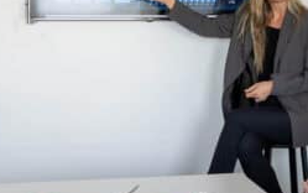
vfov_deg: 11.9
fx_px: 924
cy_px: 92
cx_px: 298
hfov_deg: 18.5
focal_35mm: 110
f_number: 4.5
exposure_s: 1/320
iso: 1250
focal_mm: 35
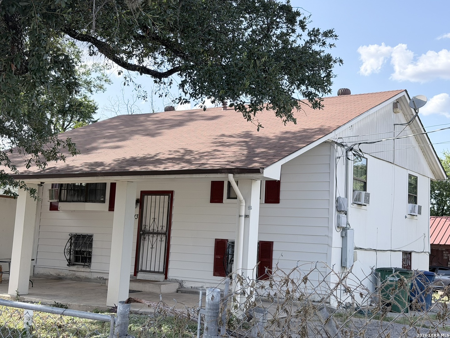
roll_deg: -1.7
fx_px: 624
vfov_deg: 30.3
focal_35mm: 48
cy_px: 169
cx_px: 225
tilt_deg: +5.1
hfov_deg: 39.7
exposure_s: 1/1608
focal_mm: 6.76
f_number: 1.78
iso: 80
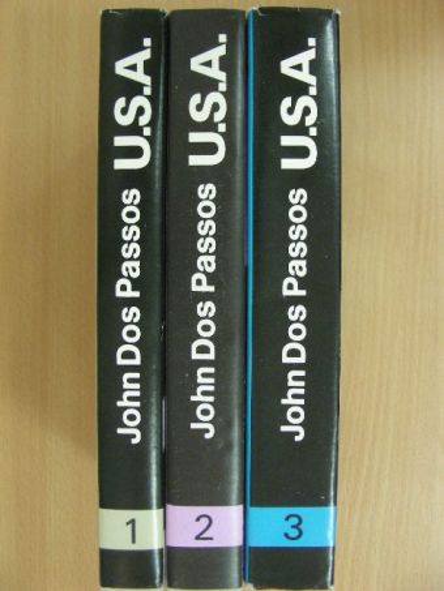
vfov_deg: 45.8
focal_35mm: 41
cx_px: 222
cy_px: 296
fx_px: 701
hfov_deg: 35.2
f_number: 3.5
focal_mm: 6.8
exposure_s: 1/15.6
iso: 200
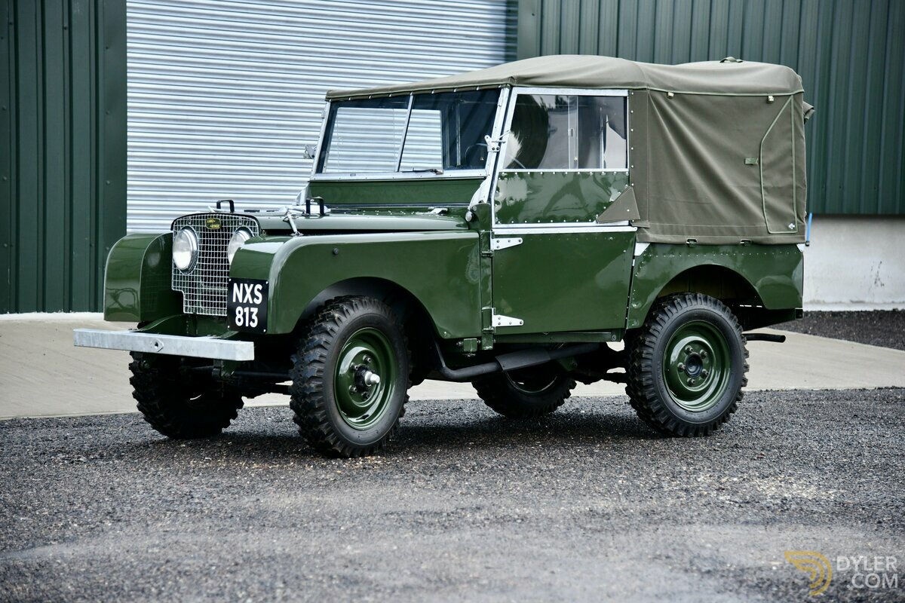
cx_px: 452
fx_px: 2137
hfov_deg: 23.9
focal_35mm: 85
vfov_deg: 16.1
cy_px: 302
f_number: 4
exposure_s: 1/640
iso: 1250
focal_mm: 85
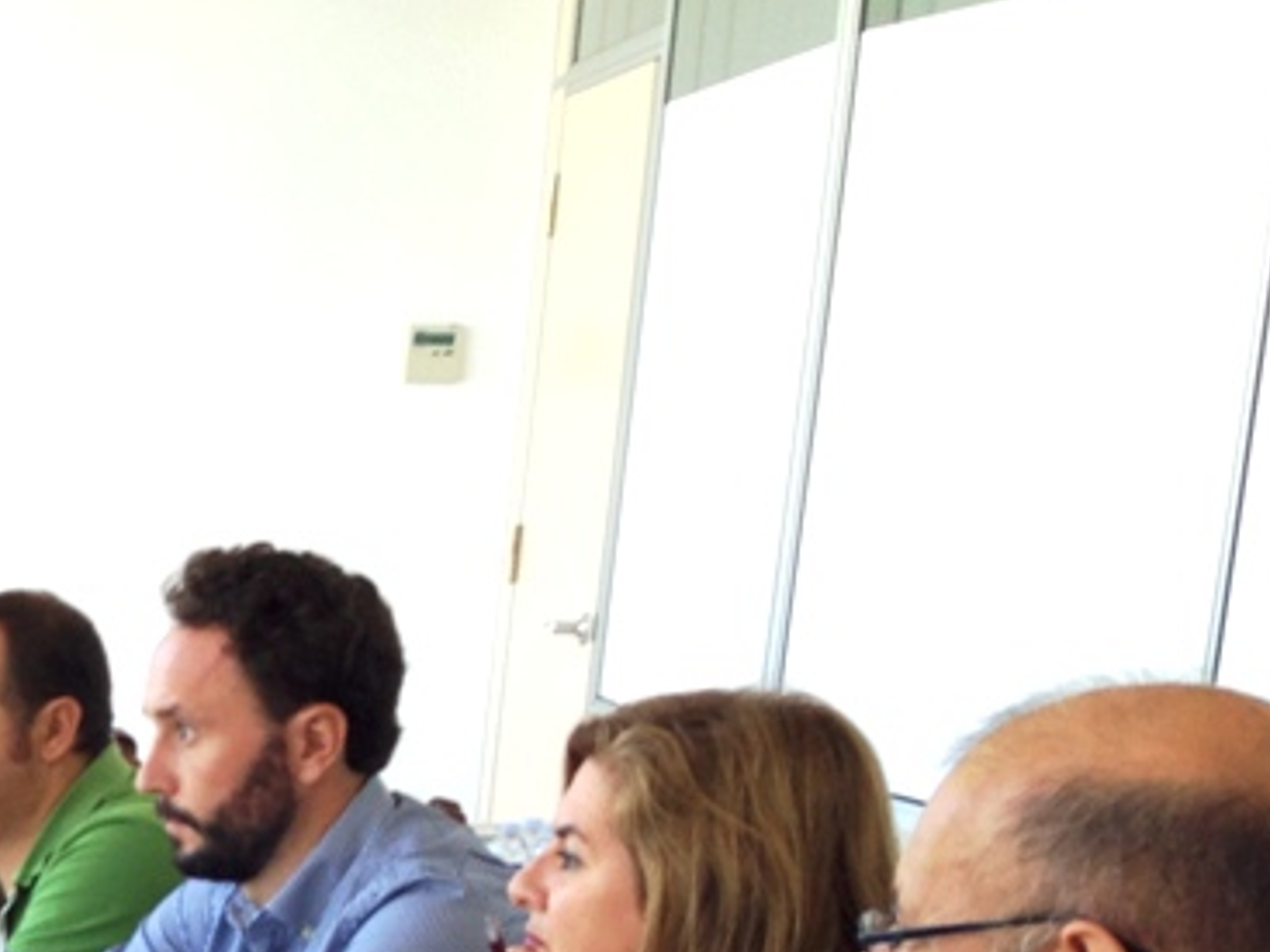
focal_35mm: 92
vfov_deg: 15.2
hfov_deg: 19.5
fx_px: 3374
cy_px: 1305
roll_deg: -1.9
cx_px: -429
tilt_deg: -15.9
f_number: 2.4
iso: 64
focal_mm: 4.12
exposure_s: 1/40
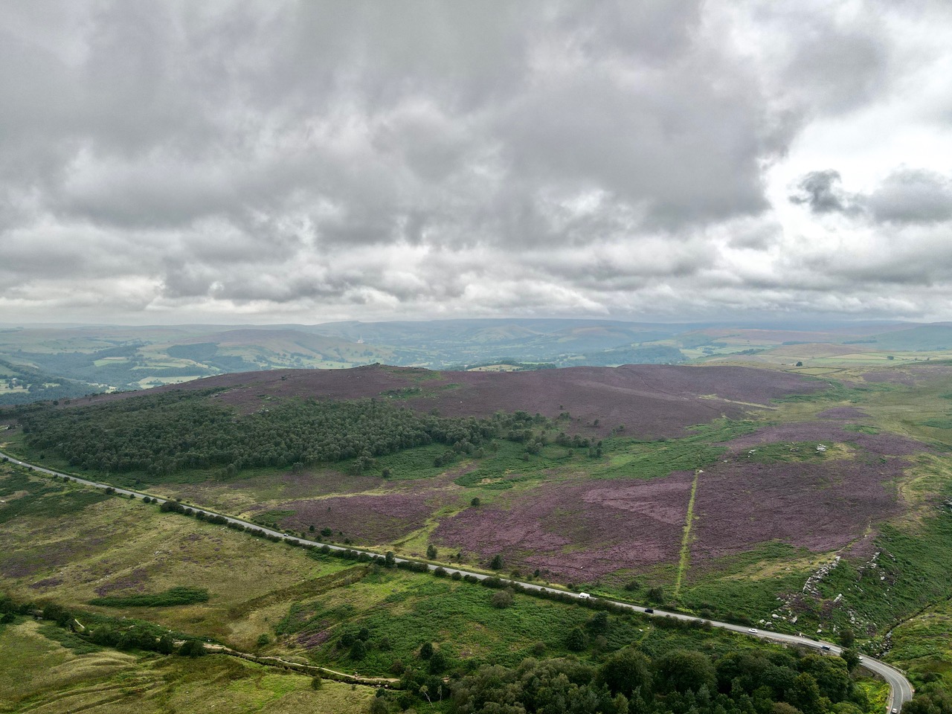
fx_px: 660
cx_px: 476
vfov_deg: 56.8
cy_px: 357
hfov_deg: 71.6
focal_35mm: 24
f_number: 2.8
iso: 100
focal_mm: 4.5
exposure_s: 1/200
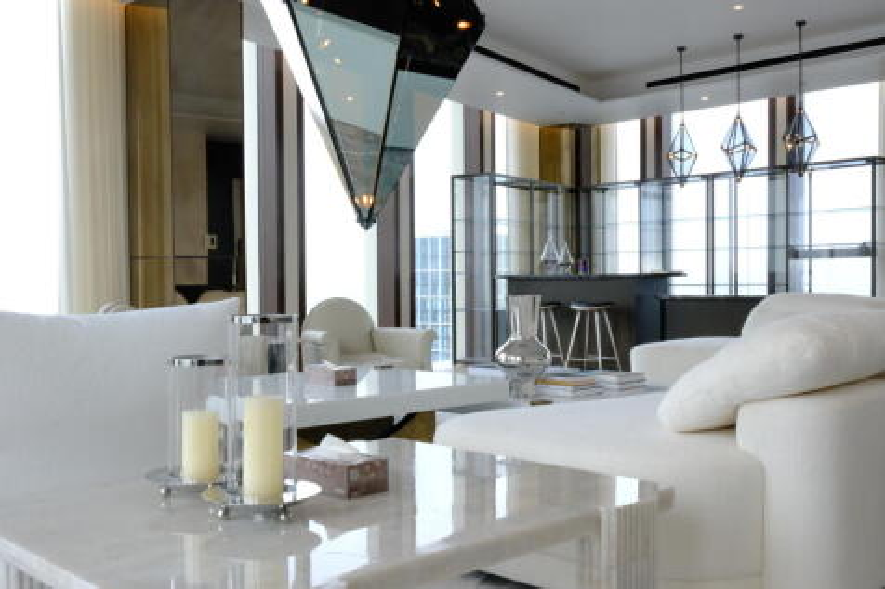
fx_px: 958
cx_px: 442
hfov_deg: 49.6
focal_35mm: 39
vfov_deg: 34.2
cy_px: 294
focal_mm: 25.7
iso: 4000
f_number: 22
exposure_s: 1/38
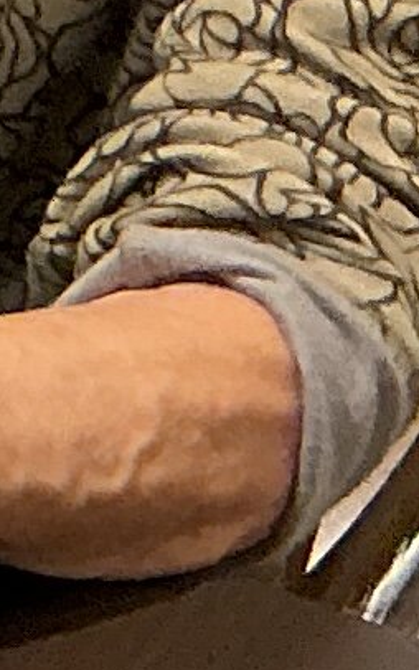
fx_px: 5569
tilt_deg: -27.2
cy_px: -205
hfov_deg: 3.6
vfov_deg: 6.8
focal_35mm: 305
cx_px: -2300
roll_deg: -0.4
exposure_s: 1/60
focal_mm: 3
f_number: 1.8
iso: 100
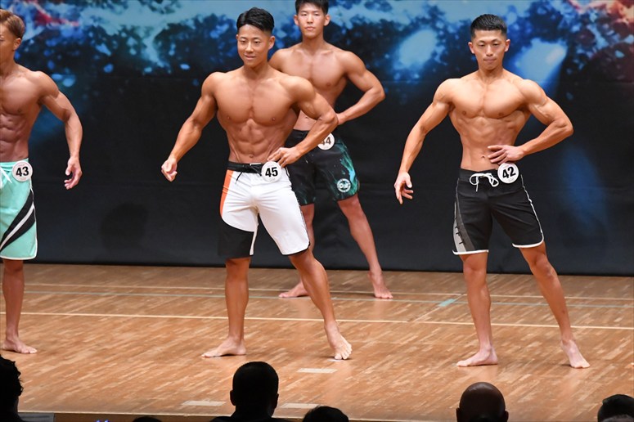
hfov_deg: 7.6
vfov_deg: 5.1
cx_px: 317
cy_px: 211
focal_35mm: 270
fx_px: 4753
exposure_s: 1/400
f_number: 5.6
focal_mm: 180
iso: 8000
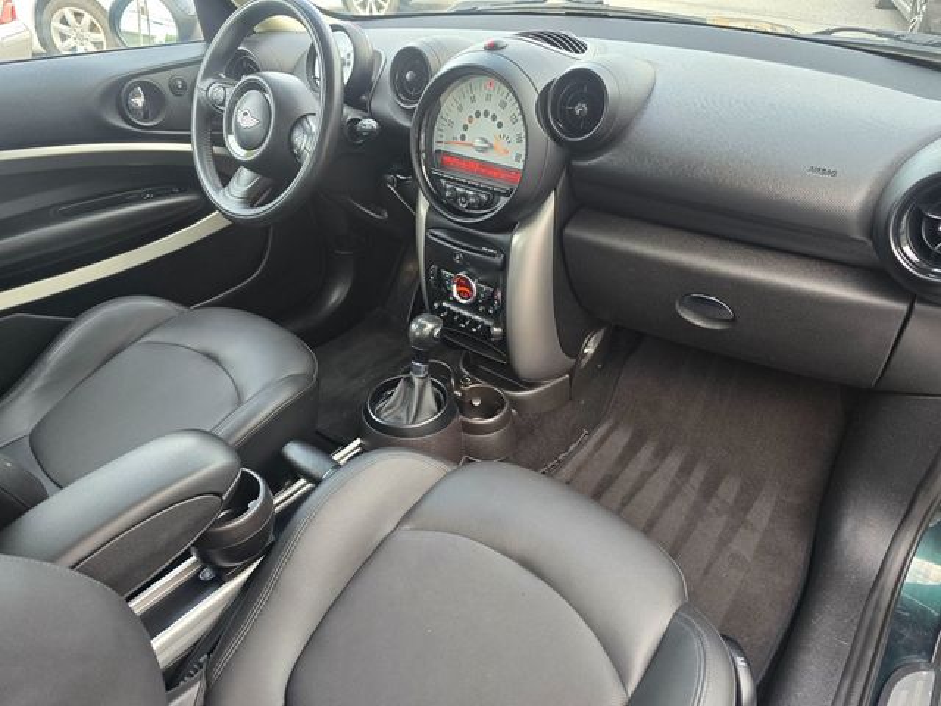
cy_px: 353
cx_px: 470
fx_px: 625
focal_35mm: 23
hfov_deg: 73.9
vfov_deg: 58.9
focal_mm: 6.3
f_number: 1.7
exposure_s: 1/180
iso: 200
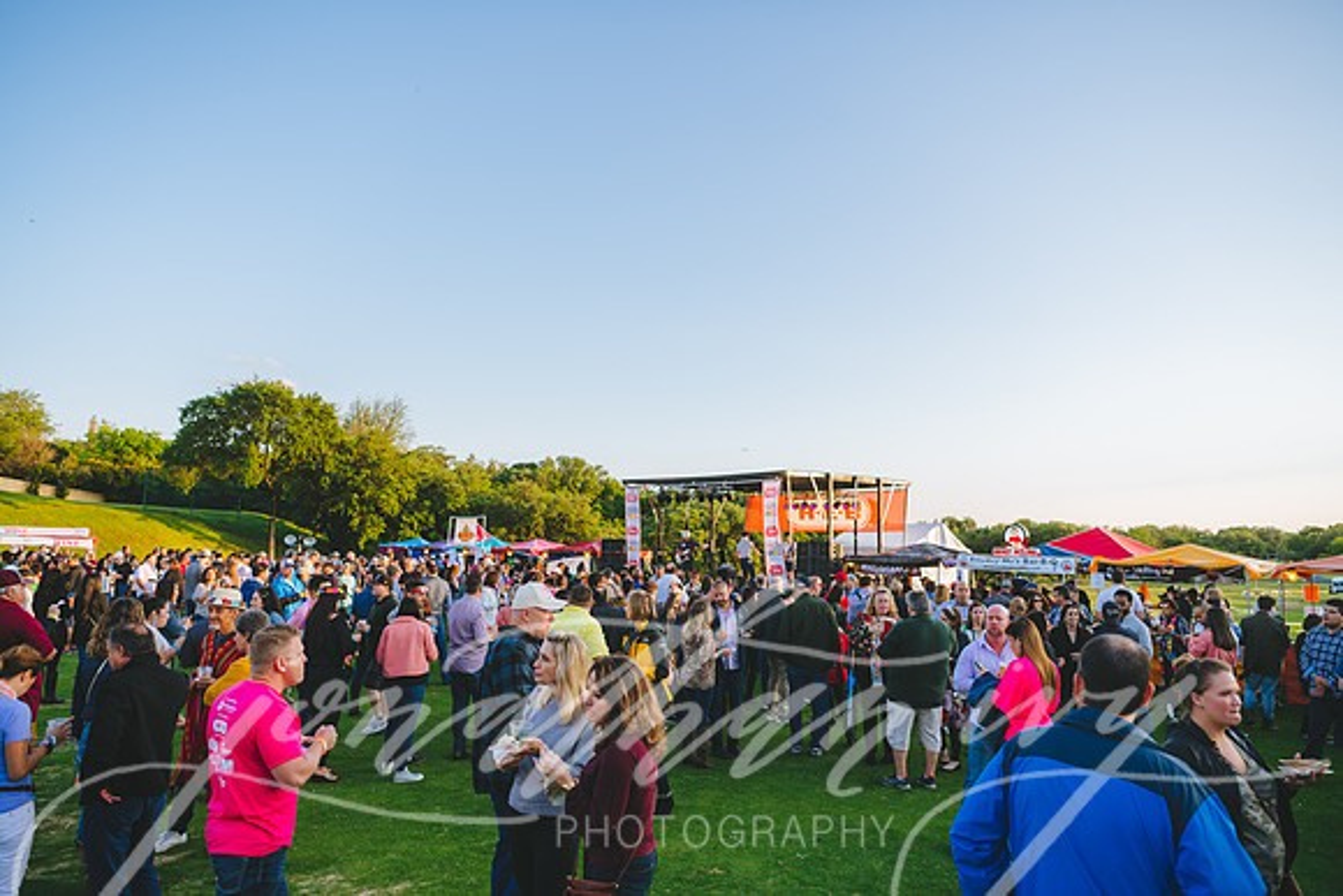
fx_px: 896
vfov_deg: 53.2
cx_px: 672
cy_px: 448
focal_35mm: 24
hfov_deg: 73.7
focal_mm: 24
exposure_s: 1/160
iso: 64
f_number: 3.5
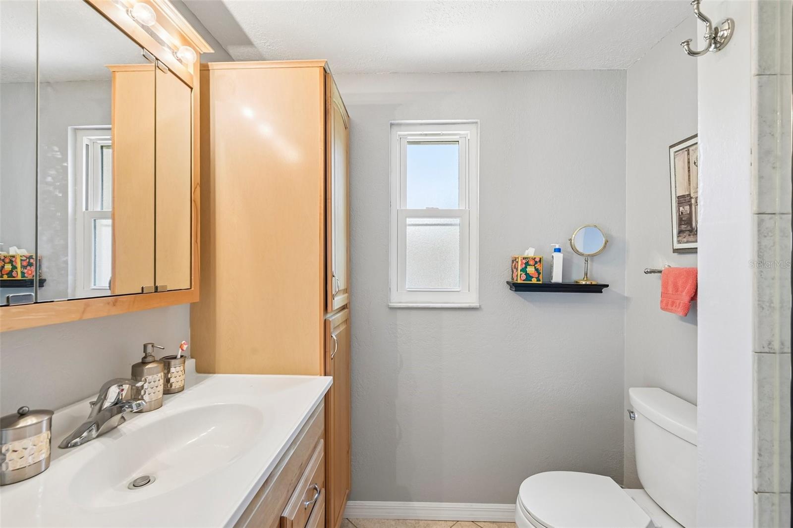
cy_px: 264
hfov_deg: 100.4
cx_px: 396
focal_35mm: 15
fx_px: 330
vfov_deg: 77.3
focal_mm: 15
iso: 400
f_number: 8
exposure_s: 1/30
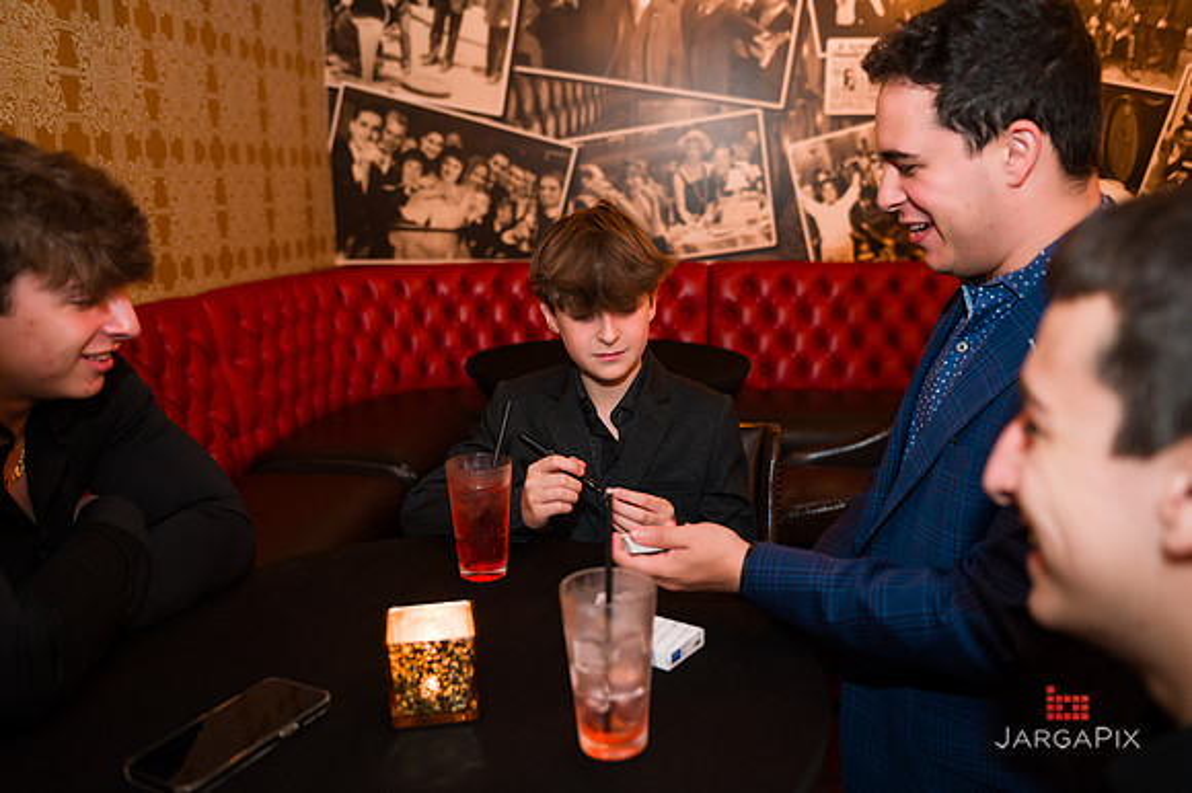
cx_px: 596
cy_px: 397
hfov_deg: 59.5
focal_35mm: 31
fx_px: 1042
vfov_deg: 41.7
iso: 1250
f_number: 3.2
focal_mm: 31
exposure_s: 1/200
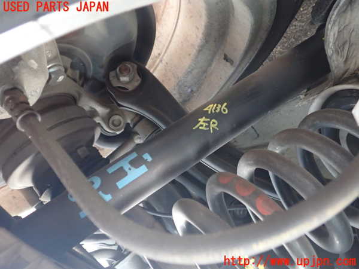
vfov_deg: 46.8
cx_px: 180
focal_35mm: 30
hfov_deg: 60.0
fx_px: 311
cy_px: 134
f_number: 2.3
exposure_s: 1/20
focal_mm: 5.4
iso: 800
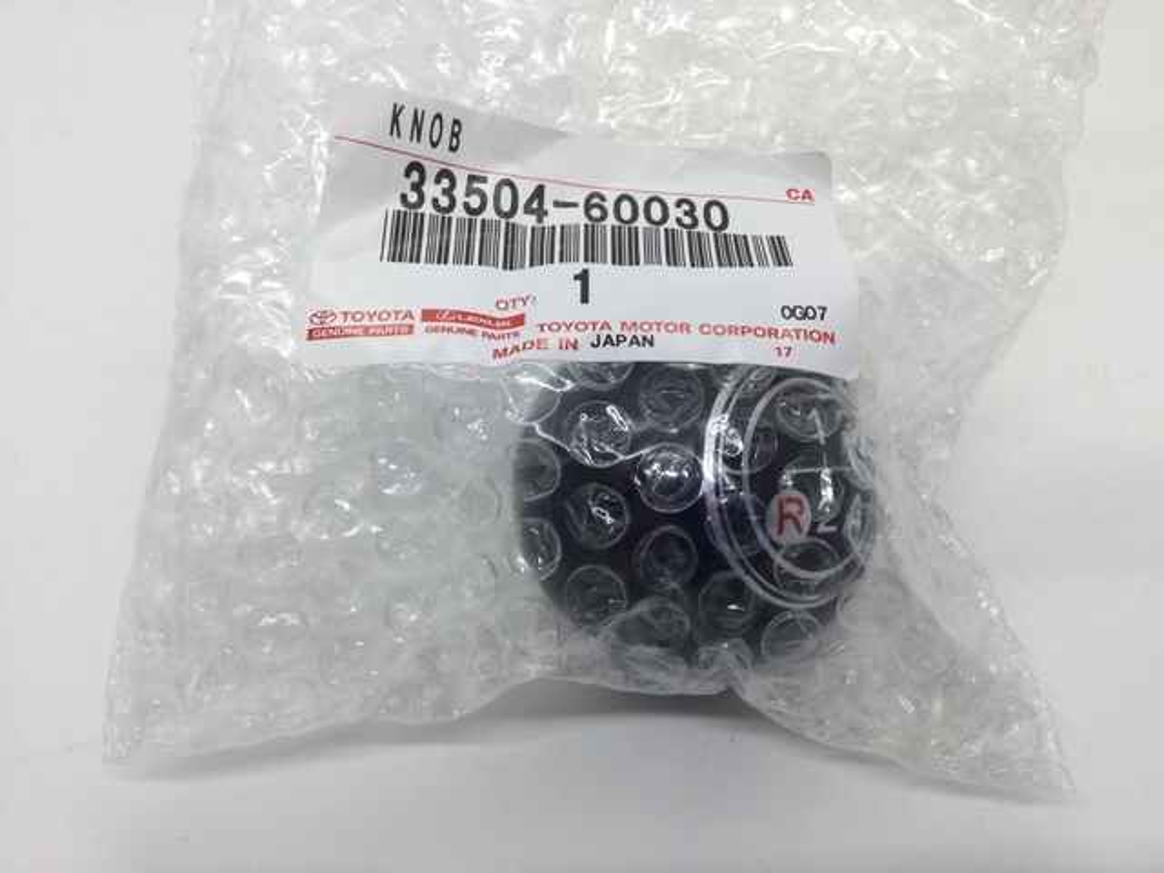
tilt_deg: -49.1
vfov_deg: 45.4
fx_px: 1042
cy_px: 436
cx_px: 582
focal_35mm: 31
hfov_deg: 58.4
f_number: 2.4
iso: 25
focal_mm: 3.3
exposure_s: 1/60
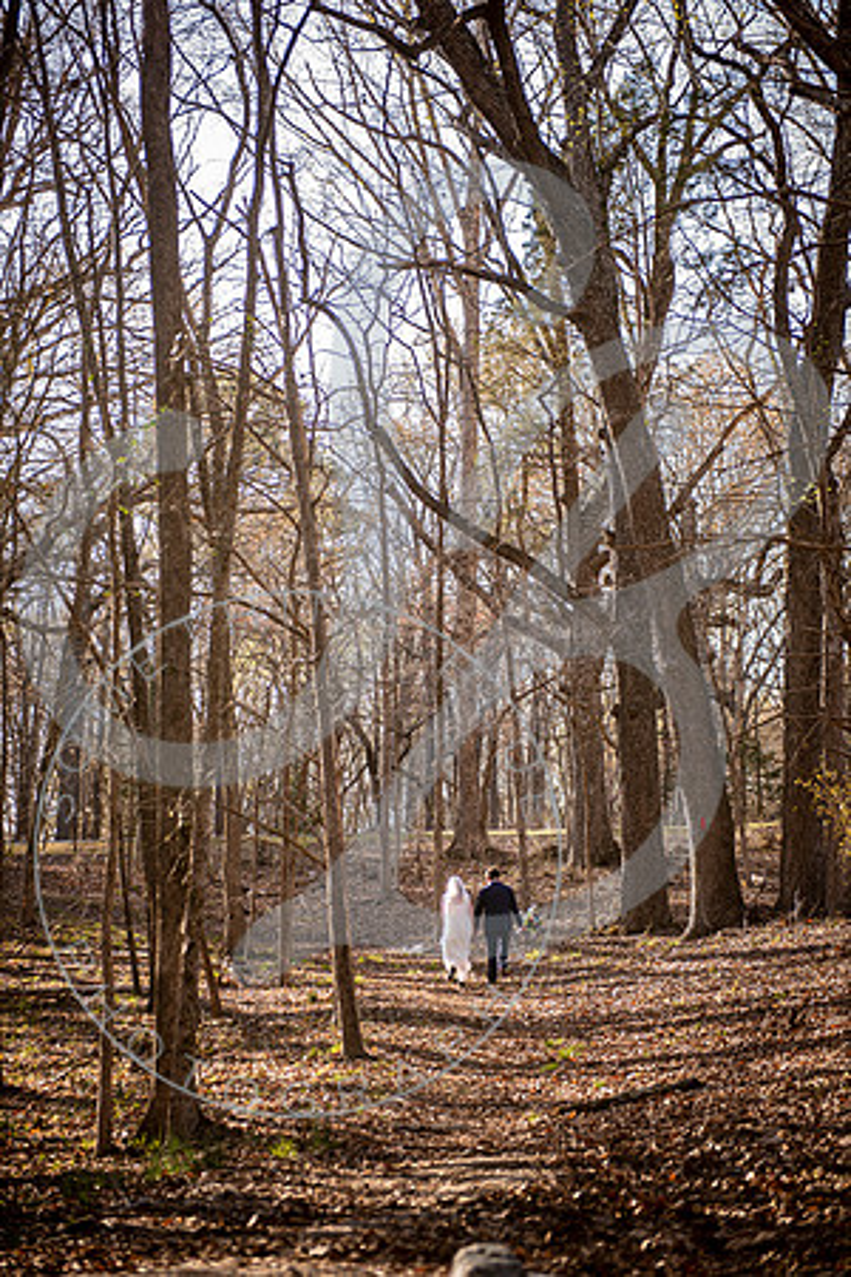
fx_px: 2482
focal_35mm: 70
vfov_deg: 28.8
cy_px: 638
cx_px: 426
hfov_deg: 19.5
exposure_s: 1/125
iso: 100
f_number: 2.8
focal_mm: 70
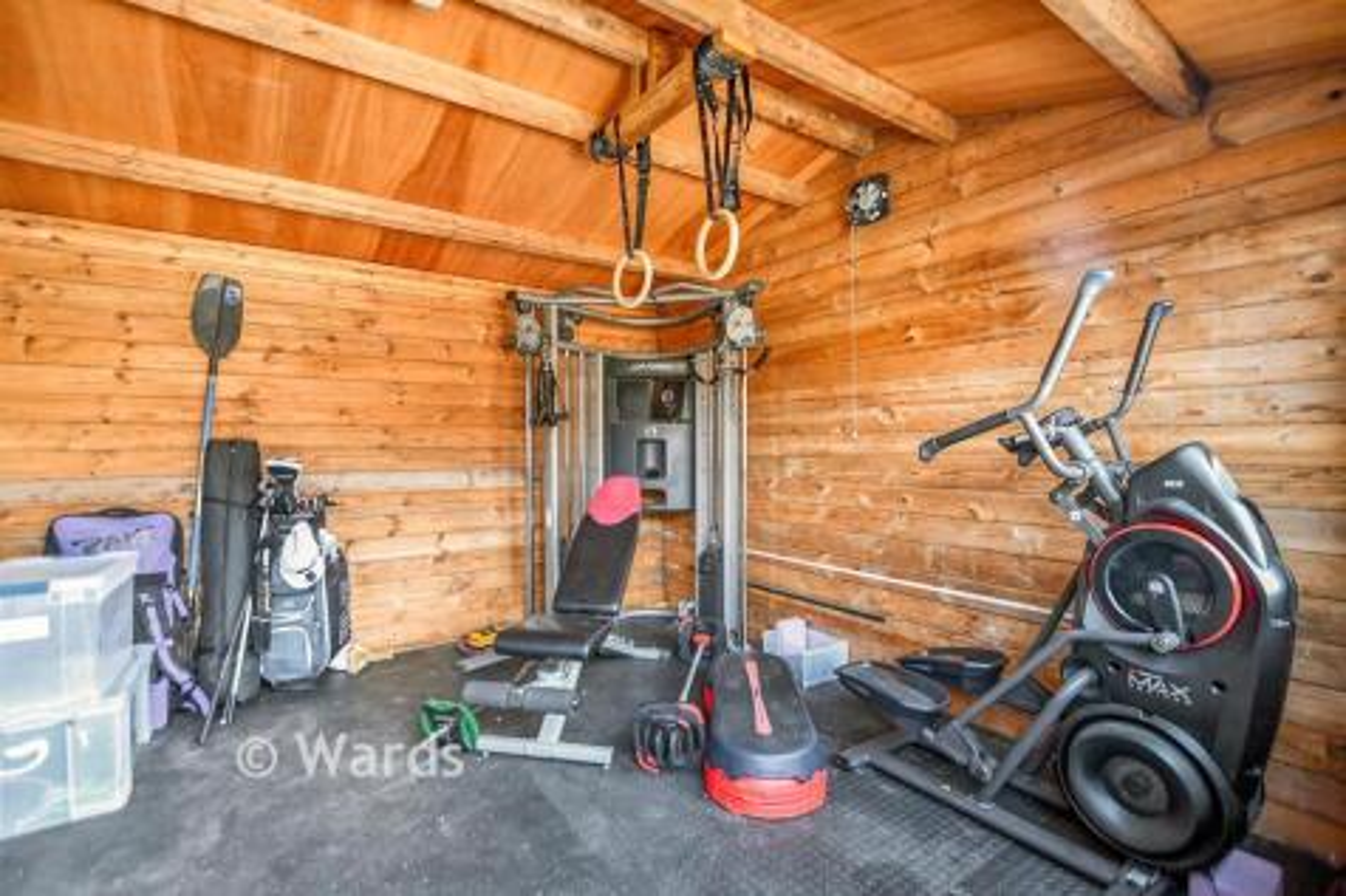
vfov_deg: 77.3
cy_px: 448
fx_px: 561
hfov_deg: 100.4
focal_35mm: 15
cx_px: 673
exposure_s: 1/125
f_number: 3.5
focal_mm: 10
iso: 1600
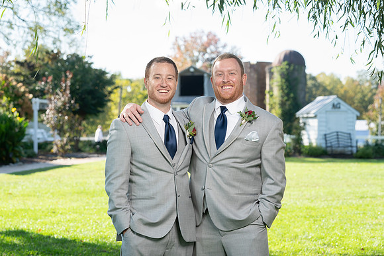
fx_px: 974
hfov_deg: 22.3
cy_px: 133
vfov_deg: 15.0
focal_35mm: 91
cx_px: 181
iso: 200
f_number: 5.6
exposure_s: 1/200
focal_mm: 86
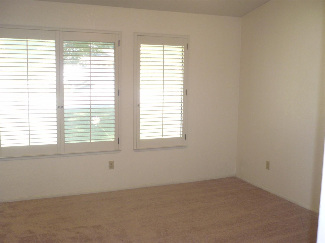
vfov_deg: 38.6
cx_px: 162
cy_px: 122
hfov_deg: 50.2
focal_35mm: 37
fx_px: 347
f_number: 2.8
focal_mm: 5.8
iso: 160
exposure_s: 1/30
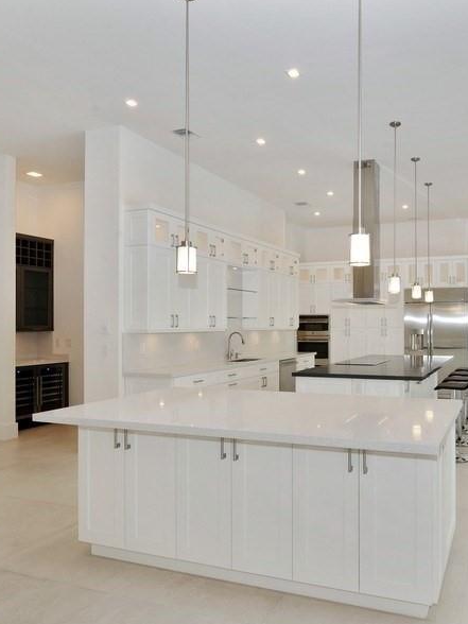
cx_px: 345
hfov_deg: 52.7
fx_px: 451
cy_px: 312
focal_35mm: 25
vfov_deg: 69.4
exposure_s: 1/25
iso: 200
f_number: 8
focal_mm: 17
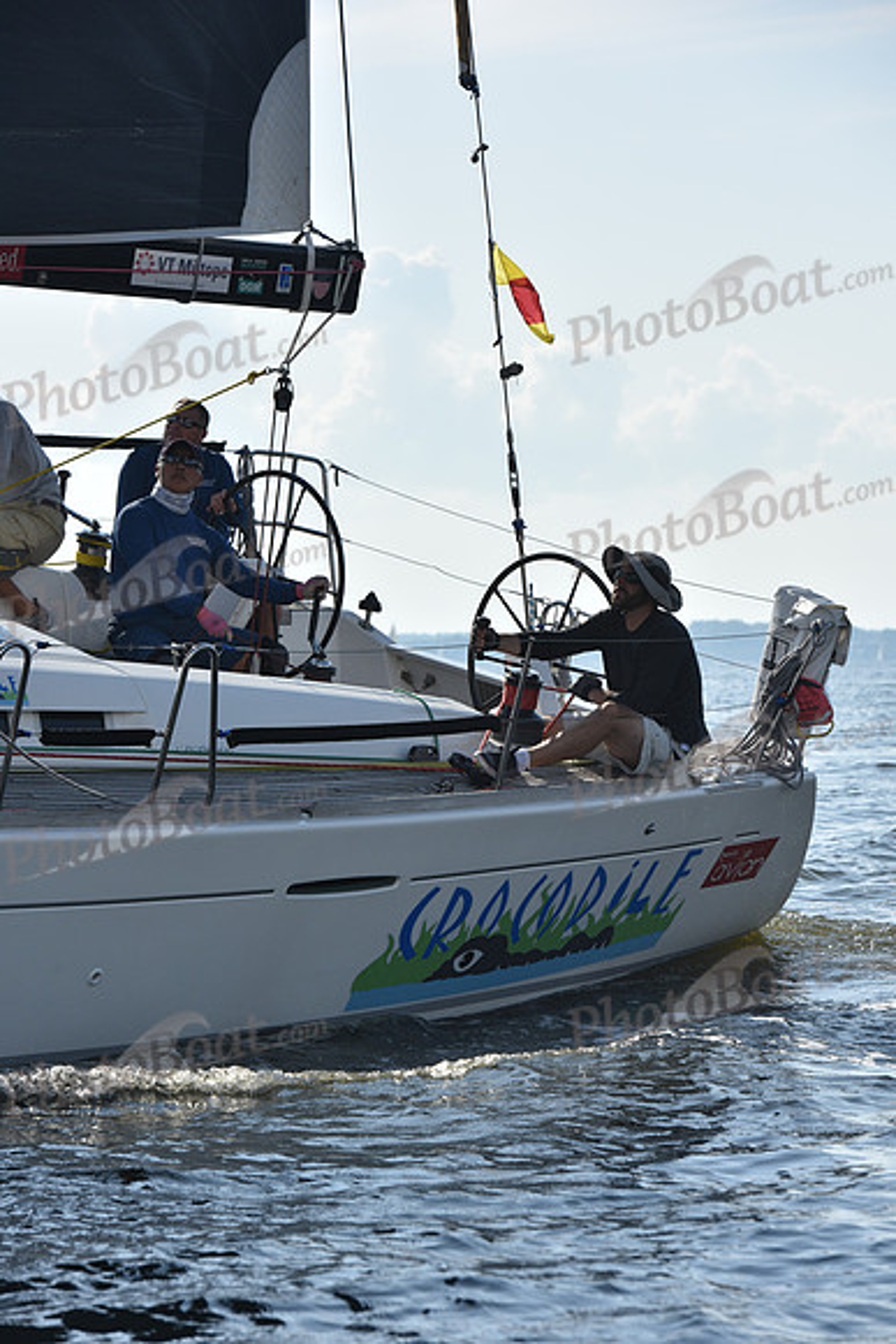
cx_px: 448
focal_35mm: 140
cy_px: 672
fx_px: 5223
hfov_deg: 9.8
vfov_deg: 14.7
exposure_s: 1/1250
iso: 250
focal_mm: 140
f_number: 8
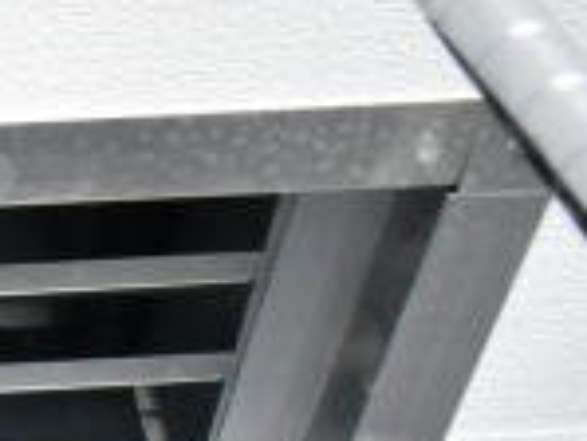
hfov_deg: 15.4
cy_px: 451
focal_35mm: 106
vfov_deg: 13.8
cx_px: -536
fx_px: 1799
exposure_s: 1/30
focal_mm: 18
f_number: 3.5
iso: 5000
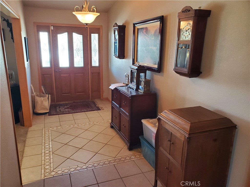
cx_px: 125
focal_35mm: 26
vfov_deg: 53.1
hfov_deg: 67.3
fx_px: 188
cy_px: 94
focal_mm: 4.3
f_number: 2.4
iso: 320
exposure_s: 1/40
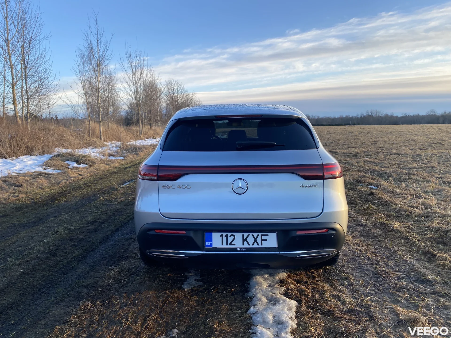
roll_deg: +1.3
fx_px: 339
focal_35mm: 26
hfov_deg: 67.3
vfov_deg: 53.1
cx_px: 226
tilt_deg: -6.6
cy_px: 169
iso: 32
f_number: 1.8
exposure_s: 1/536
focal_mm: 4.25
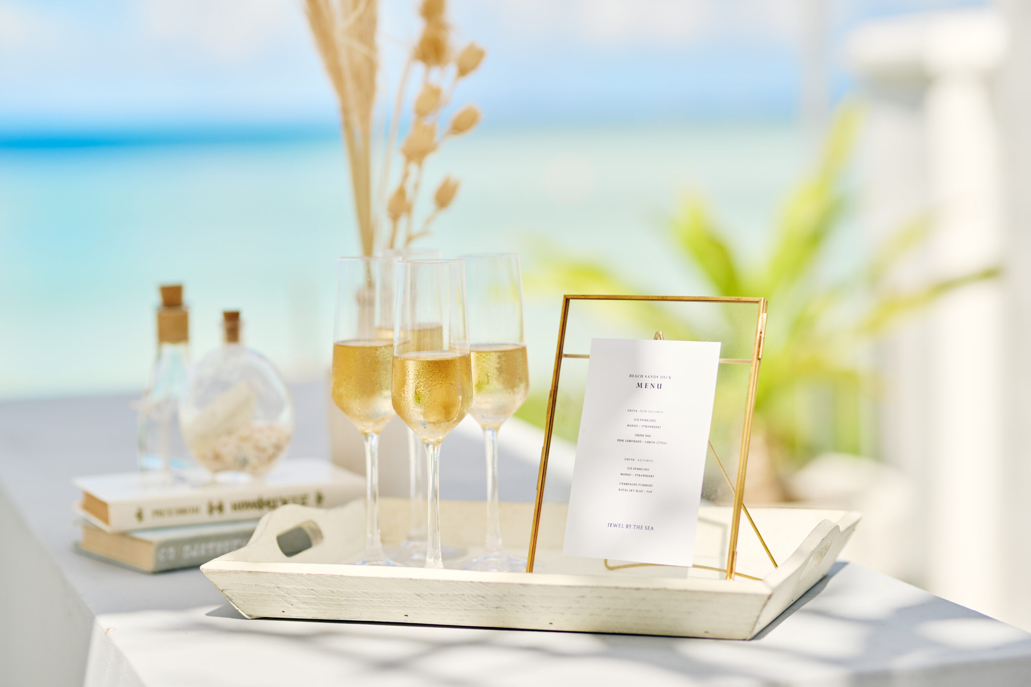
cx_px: 516
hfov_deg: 23.9
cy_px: 344
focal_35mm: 85
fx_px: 2434
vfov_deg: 16.1
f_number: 2.2
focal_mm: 85
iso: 100
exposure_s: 1/2500
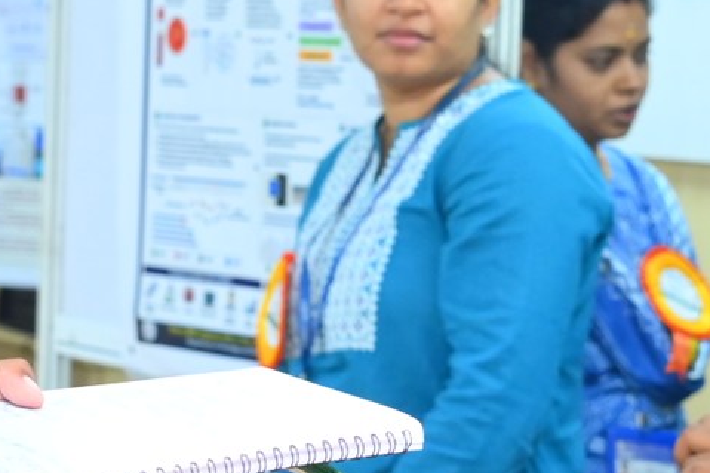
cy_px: 285
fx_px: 3371
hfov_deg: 12.0
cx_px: 597
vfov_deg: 8.0
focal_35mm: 171
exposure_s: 1/160
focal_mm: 32
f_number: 4
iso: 1600
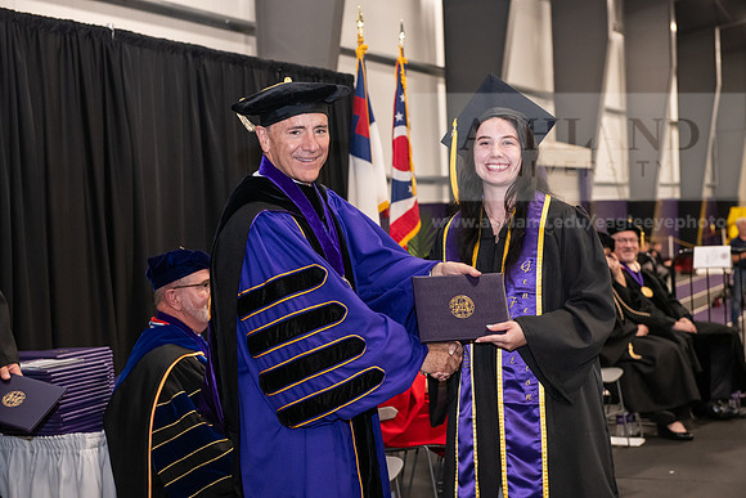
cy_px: 249
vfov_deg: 20.6
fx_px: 1368
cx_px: 373
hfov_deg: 30.5
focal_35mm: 66
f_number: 5
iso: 2500
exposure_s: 1/125
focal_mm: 66
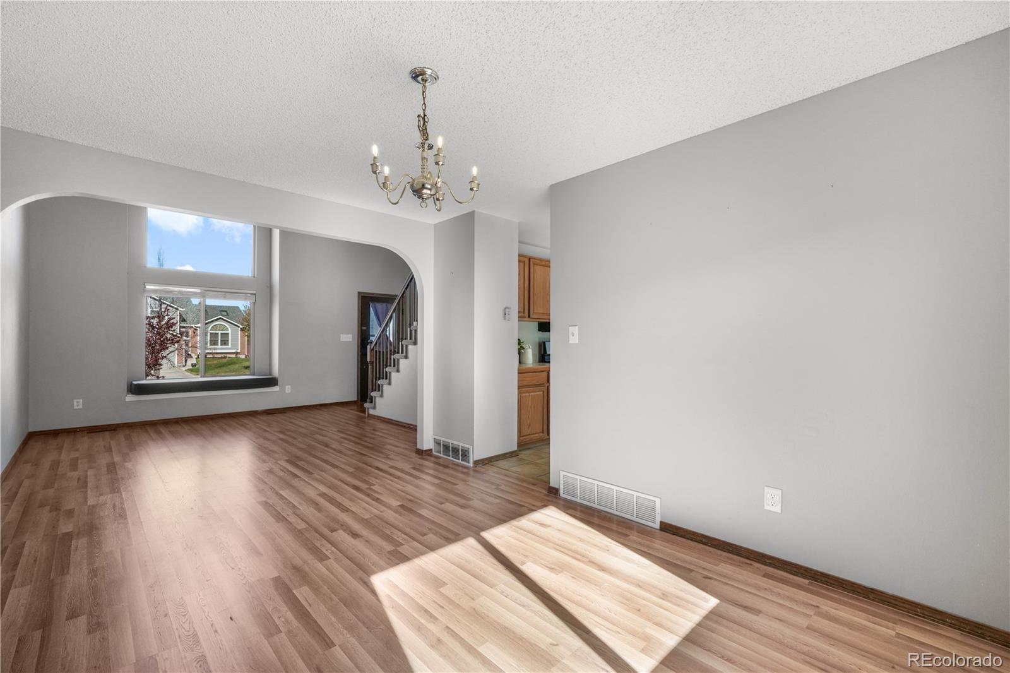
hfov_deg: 100.4
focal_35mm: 15
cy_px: 336
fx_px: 421
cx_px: 505
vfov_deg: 77.3
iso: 800
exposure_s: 1/30
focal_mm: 15
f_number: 11
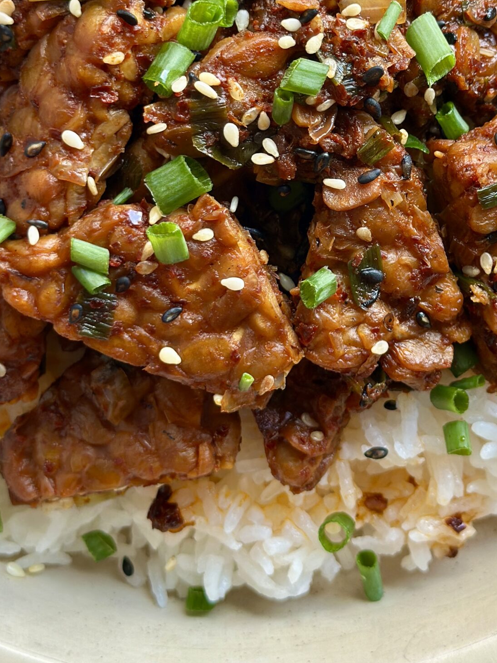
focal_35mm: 84
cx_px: 341
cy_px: 209
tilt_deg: -85.8
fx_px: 1608
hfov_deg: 17.5
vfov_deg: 23.2
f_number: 1.78
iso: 125
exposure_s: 1/143
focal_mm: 6.86
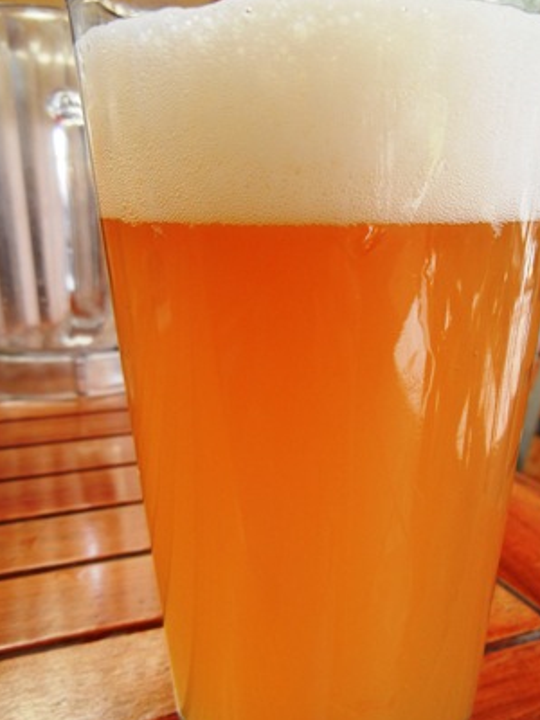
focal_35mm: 39
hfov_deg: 36.7
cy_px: 407
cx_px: 310
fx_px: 811
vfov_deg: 47.7
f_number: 3.5
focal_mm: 5.4
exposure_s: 1/99.1
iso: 160
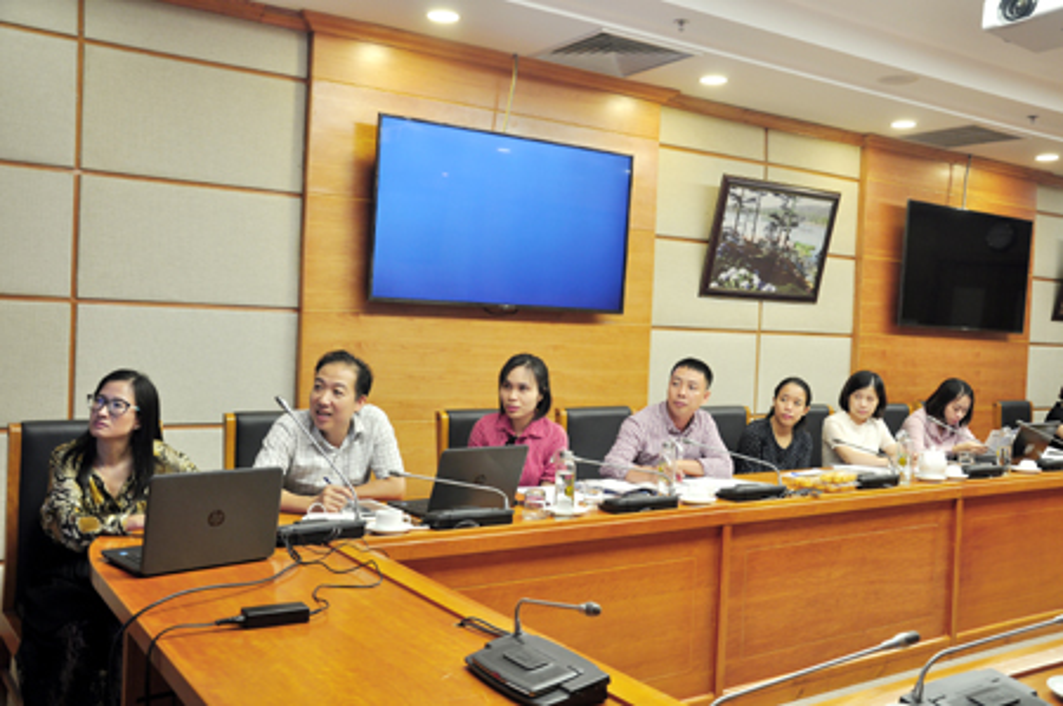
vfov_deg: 39.9
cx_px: 532
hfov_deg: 57.3
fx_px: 973
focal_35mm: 33
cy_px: 353
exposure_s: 1/30
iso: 320
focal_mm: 22
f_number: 5.6
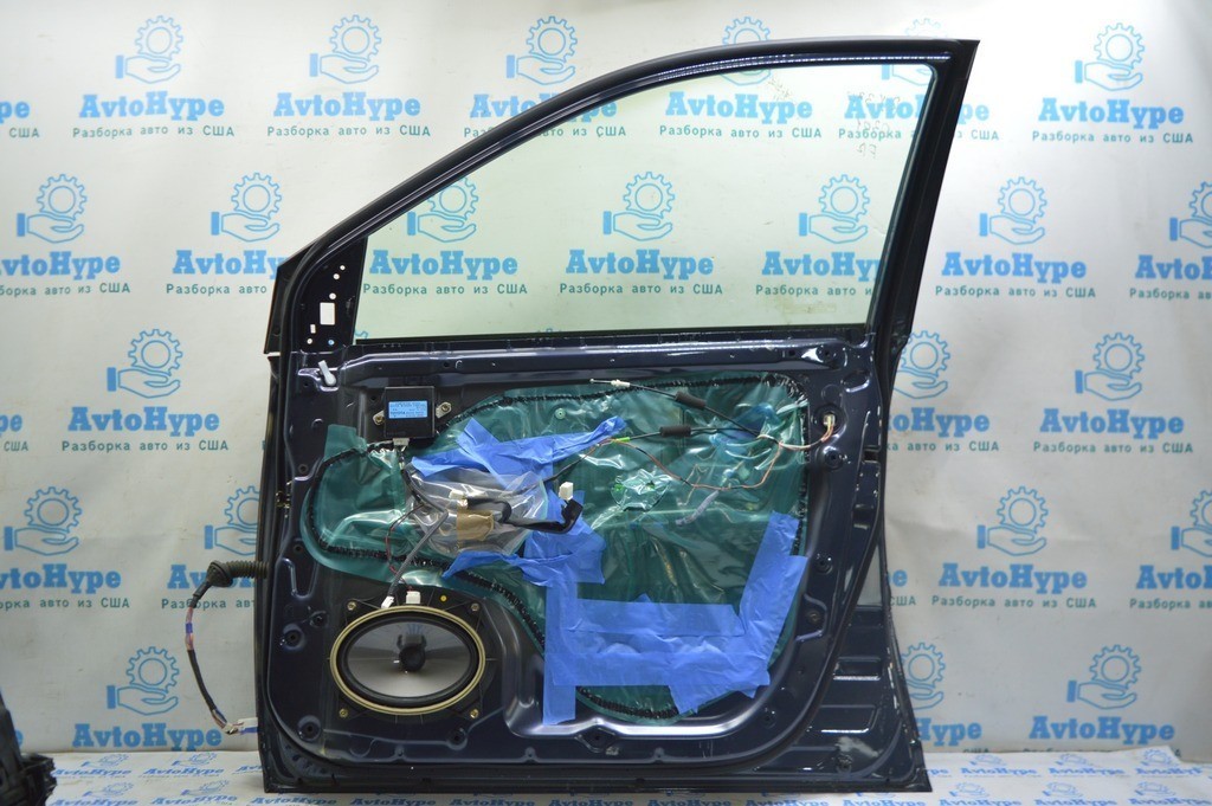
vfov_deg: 47.9
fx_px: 908
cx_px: 606
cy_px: 403
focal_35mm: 27
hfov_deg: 67.4
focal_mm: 18
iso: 400
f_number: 3.5
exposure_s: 1/40
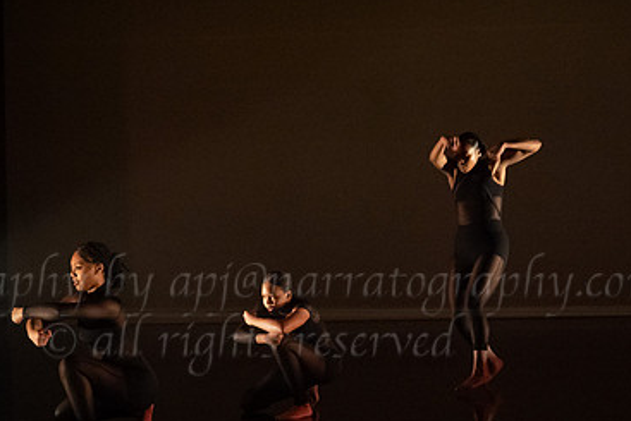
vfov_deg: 10.0
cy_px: 310
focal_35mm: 137
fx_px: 2402
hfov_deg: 15.0
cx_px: 307
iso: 4000
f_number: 3.2
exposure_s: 1/320
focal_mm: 75
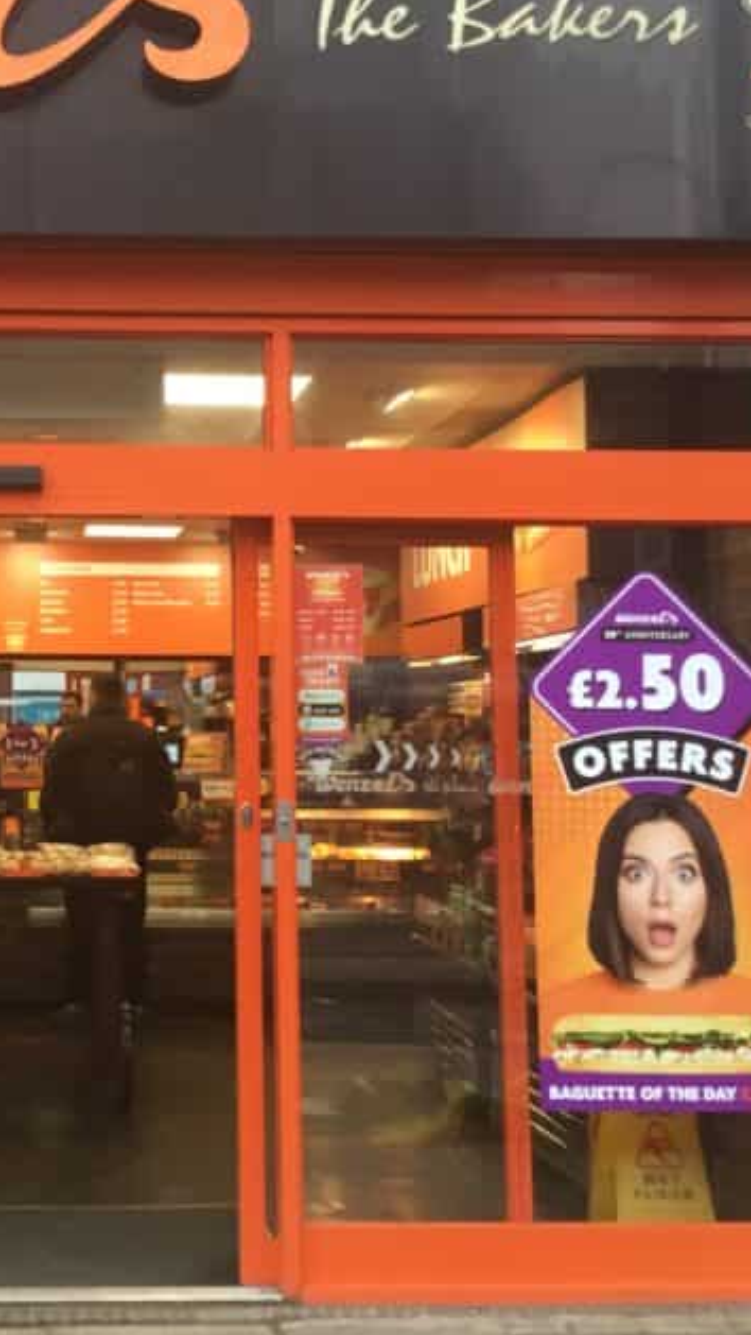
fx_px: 1946
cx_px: 57
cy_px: 537
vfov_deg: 37.7
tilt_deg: +6.6
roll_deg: -0.8
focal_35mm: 55
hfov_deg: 21.3
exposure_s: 1/33
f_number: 2.4
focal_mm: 3.3
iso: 32
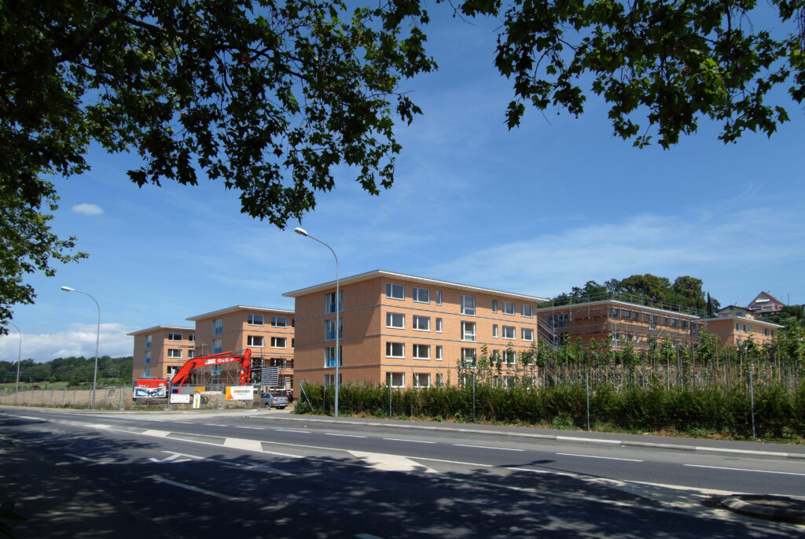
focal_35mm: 24
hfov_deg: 73.7
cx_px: 402
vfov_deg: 53.2
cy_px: 270
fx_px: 537
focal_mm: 16
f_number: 8
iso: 100
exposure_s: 1/250
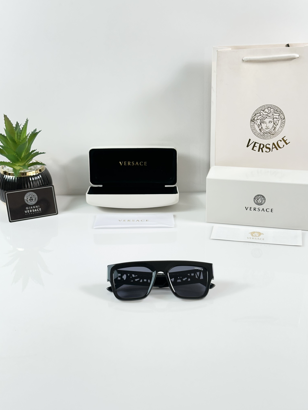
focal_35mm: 48
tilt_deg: -22.7
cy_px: 205
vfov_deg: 39.7
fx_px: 569
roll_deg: +0.9
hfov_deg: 30.3
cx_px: 154
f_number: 1.78
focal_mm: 6.86
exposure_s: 1/100
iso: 50
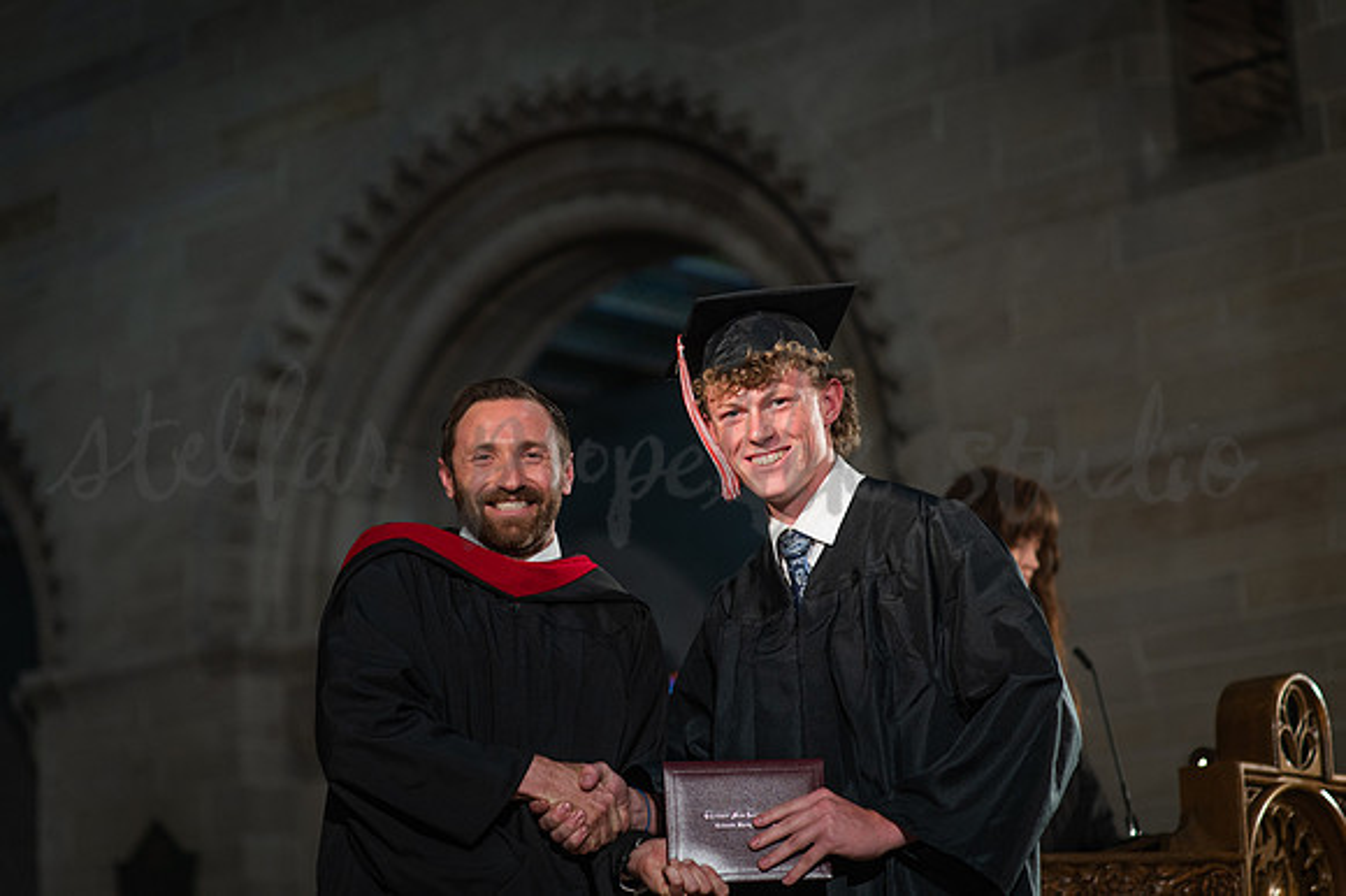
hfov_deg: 23.9
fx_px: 3176
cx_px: 673
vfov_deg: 16.1
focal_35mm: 85
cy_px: 448
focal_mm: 85
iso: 1250
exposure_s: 1/320
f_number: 2.5
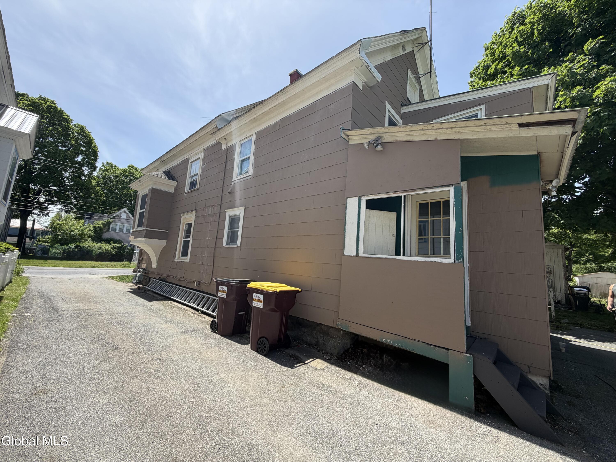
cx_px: 308
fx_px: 249
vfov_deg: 85.7
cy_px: 231
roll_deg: -3.8
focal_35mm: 14
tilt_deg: +7.1
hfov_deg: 102.1
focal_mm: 2.22
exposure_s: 1/770
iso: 32
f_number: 2.2
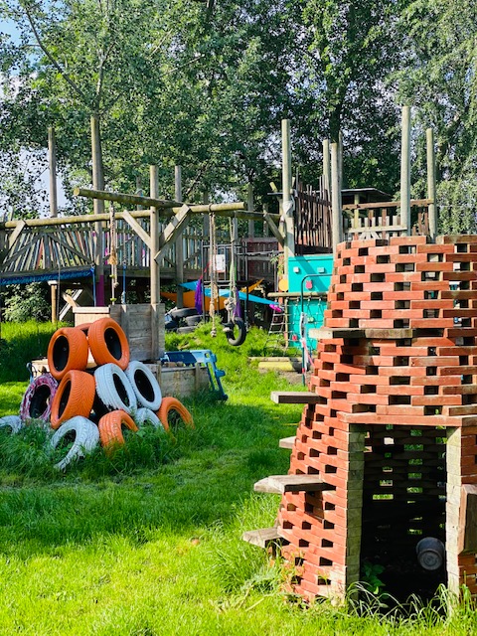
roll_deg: +1.1
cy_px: 318
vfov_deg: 36.8
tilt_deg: -0.6
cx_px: 238
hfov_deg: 28.0
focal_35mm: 52
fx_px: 955
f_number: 2
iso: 20
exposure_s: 1/470
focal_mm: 6
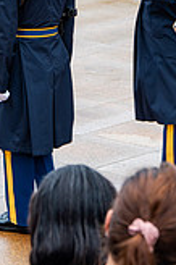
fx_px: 1697
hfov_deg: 5.9
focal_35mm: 231
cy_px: -32
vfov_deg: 8.8
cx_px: 120
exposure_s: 1/100
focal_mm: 84
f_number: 6.3
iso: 180
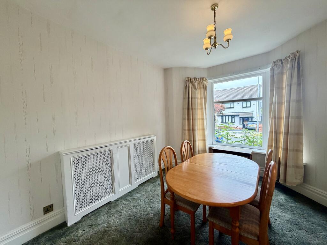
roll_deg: +2.0
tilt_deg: -2.8
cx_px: 164
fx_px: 132
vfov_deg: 85.7
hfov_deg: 102.1
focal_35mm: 14
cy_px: 122
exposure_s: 1/100
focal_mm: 2.22
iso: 80
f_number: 2.2
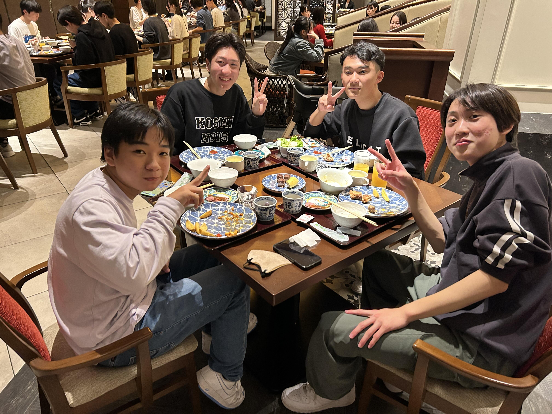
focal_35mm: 26
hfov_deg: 67.3
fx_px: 415
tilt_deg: -29.5
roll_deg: -0.6
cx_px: 276
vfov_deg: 53.1
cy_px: 207
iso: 400
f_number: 1.5
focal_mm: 5.7
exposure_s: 1/40
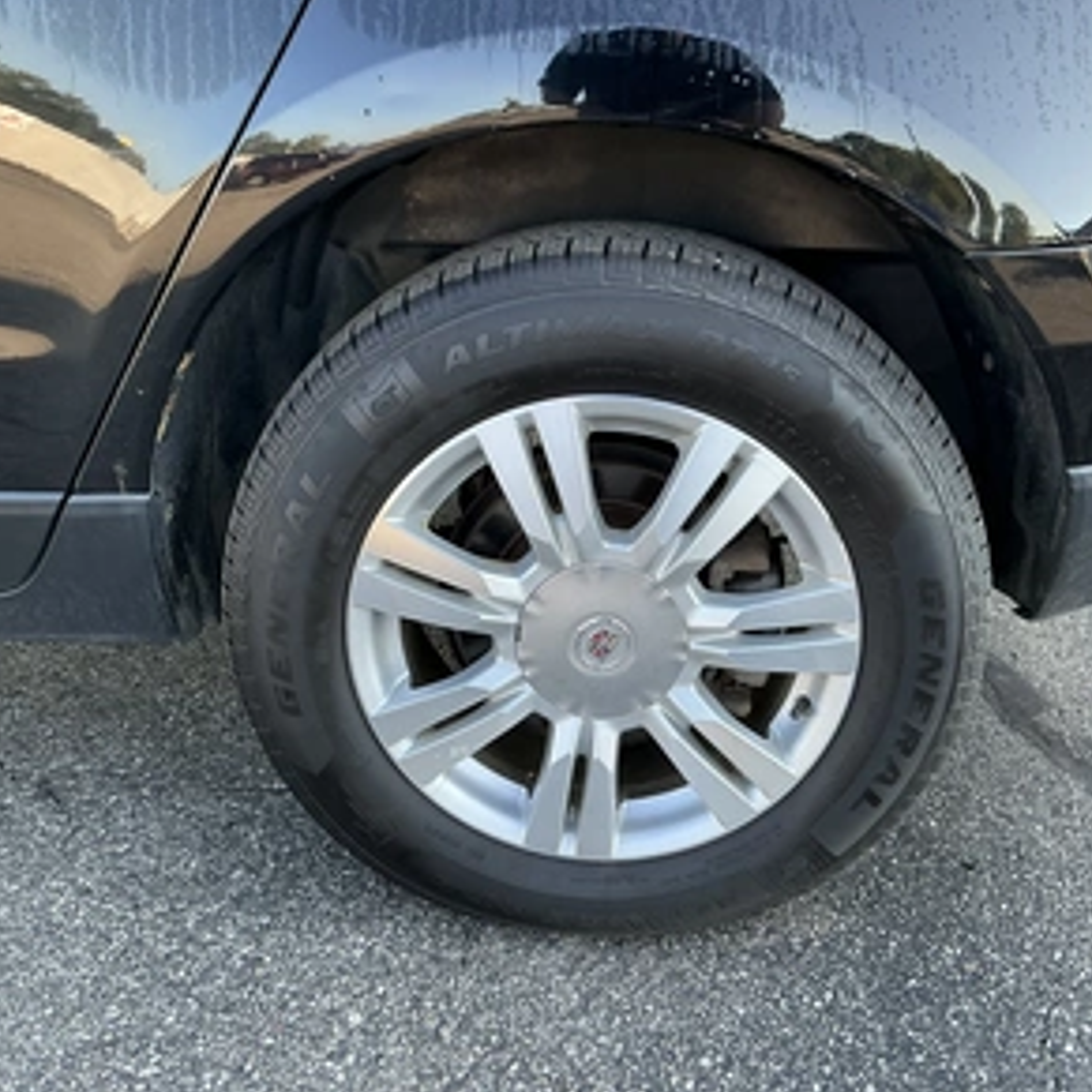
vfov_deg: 48.4
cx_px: 570
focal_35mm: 34
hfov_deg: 48.4
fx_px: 1213
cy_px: 552
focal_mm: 3
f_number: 1.8
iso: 32
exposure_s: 1/122
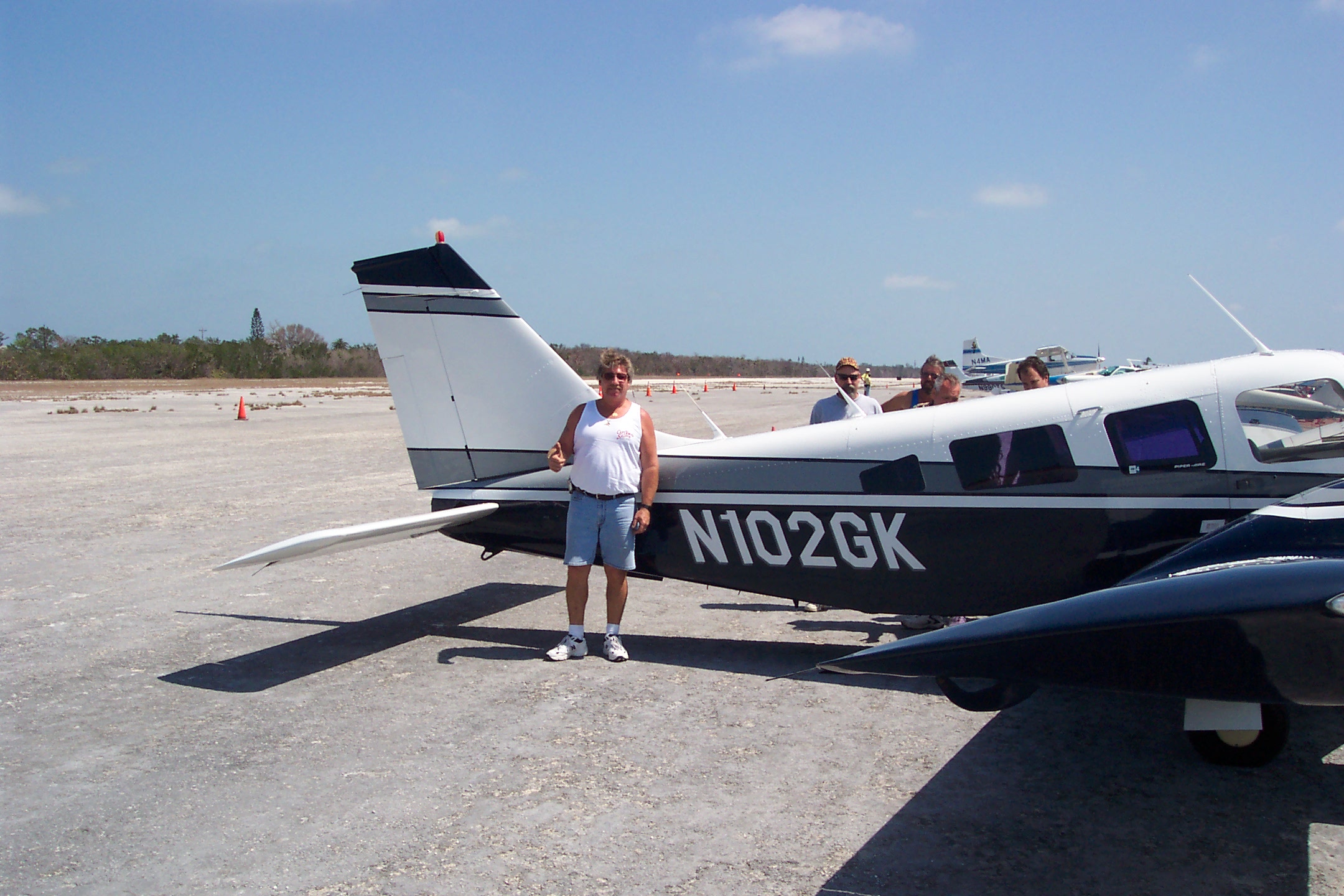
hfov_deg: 50.7
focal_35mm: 38
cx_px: 672
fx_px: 1419
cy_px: 448
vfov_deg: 35.1
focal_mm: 8
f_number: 4.8
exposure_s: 1/1000
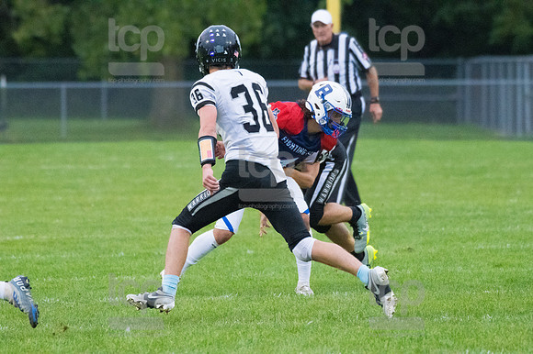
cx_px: 266
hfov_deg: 4.3
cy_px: 177
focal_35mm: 480
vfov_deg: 2.9
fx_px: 7102
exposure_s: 1/2000
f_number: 5.6
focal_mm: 320
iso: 6400
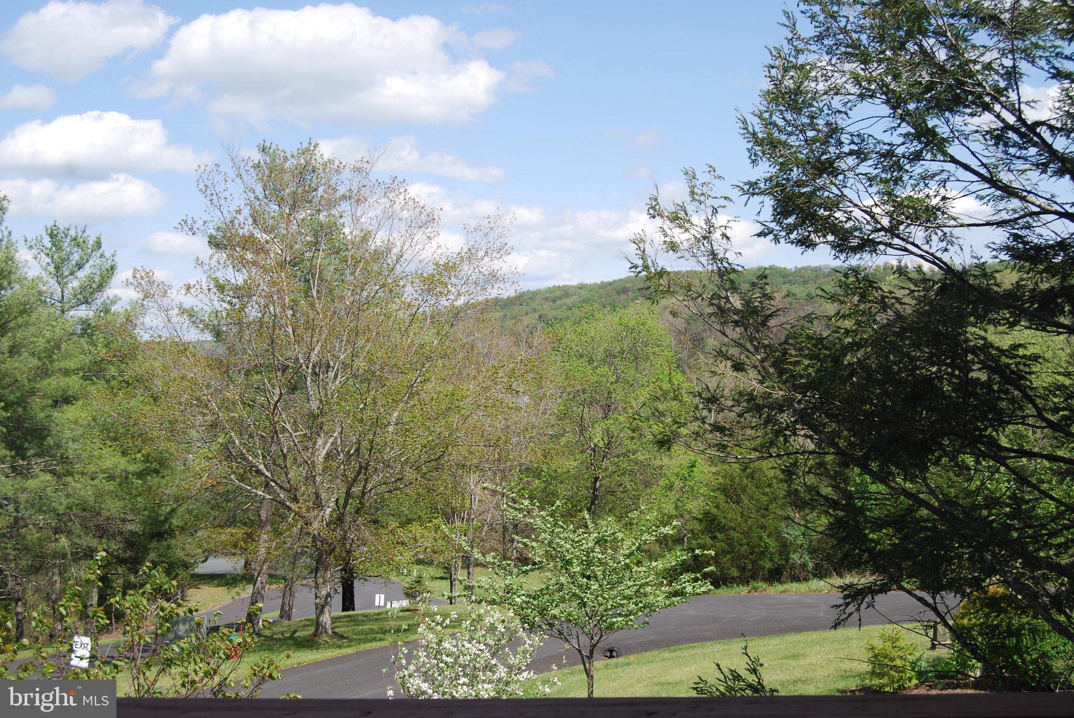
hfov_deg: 43.6
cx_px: 537
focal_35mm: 45
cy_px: 359
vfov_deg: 29.9
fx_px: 1344
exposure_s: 1/200
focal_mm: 30
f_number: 7.1
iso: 100
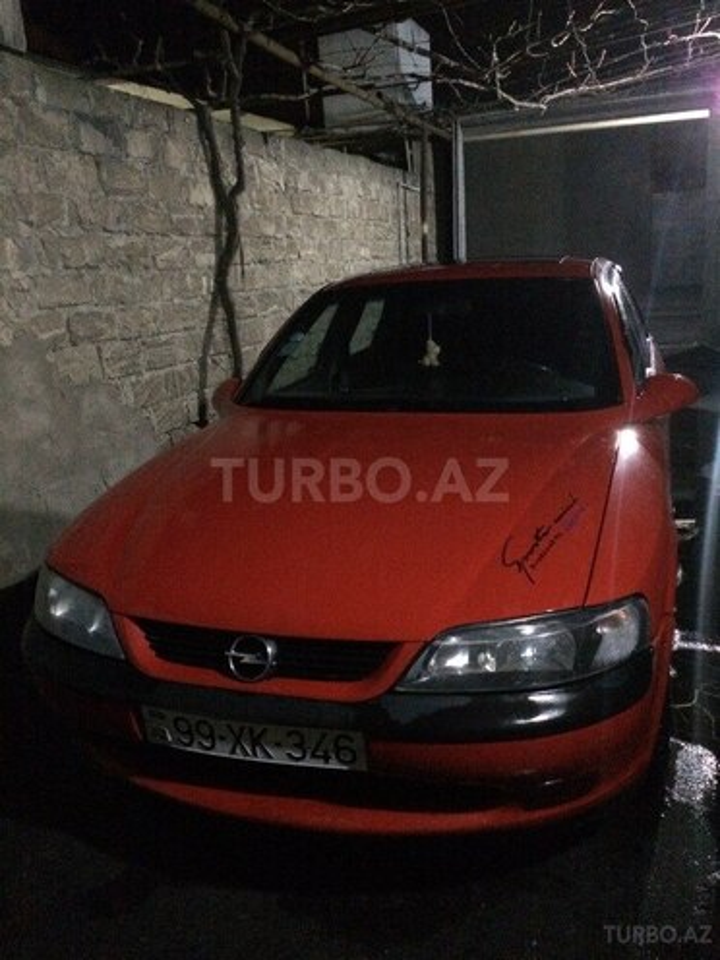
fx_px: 804
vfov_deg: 61.7
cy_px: 480
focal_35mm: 29
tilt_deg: -17.1
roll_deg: +3.7
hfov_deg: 48.2
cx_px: 360
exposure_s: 1/17
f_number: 2.2
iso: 2000
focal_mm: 4.15
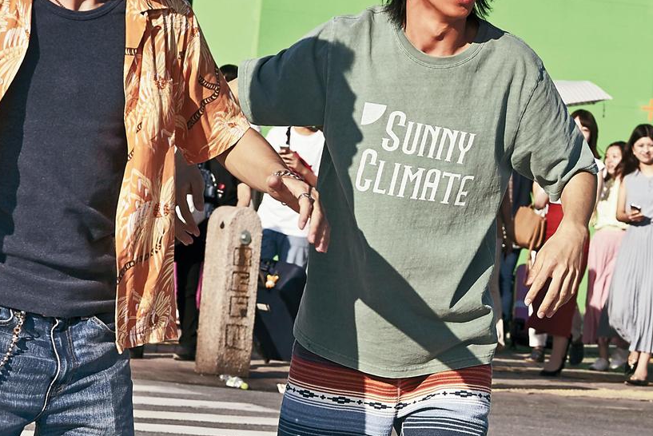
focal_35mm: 240
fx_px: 4356
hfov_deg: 8.5
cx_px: 564
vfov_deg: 5.7
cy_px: 300
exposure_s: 1/250
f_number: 10
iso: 100
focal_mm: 98
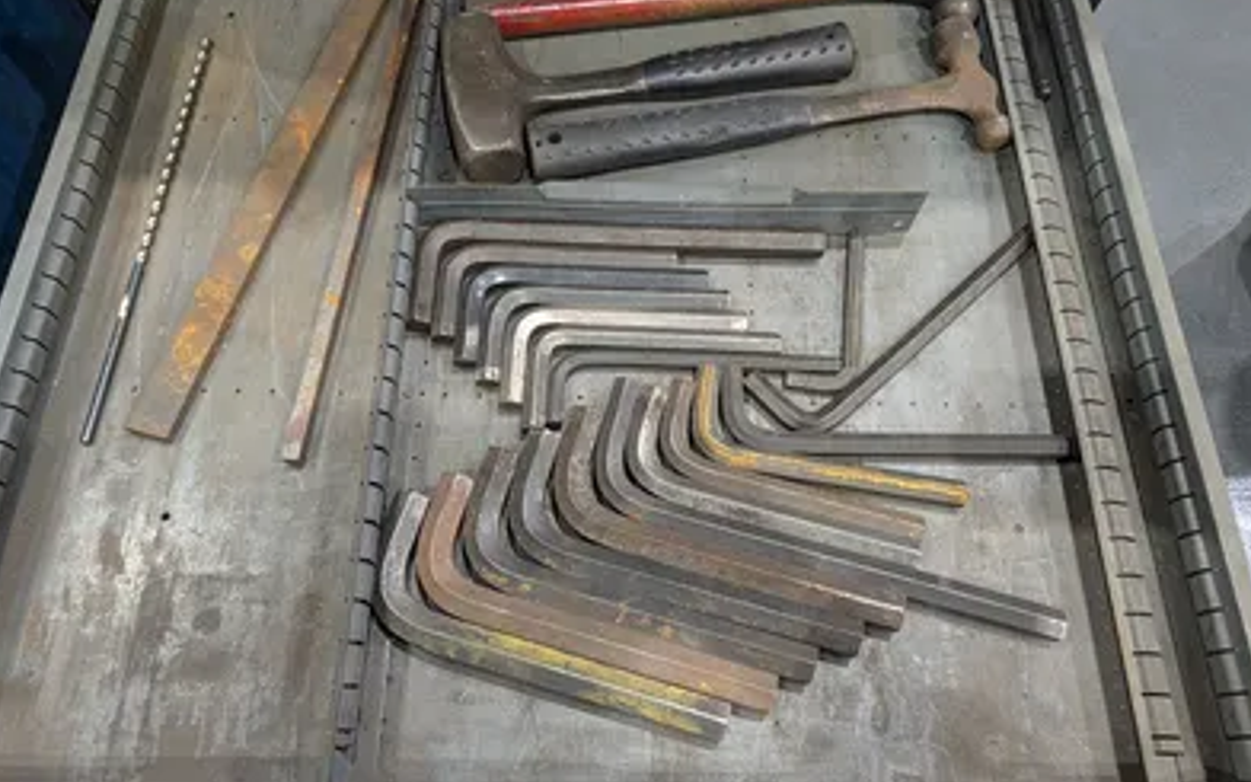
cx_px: 629
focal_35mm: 26
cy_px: 330
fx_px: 886
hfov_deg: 70.4
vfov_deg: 47.4
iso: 1191
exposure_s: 1/120
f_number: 1.68
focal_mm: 6.9
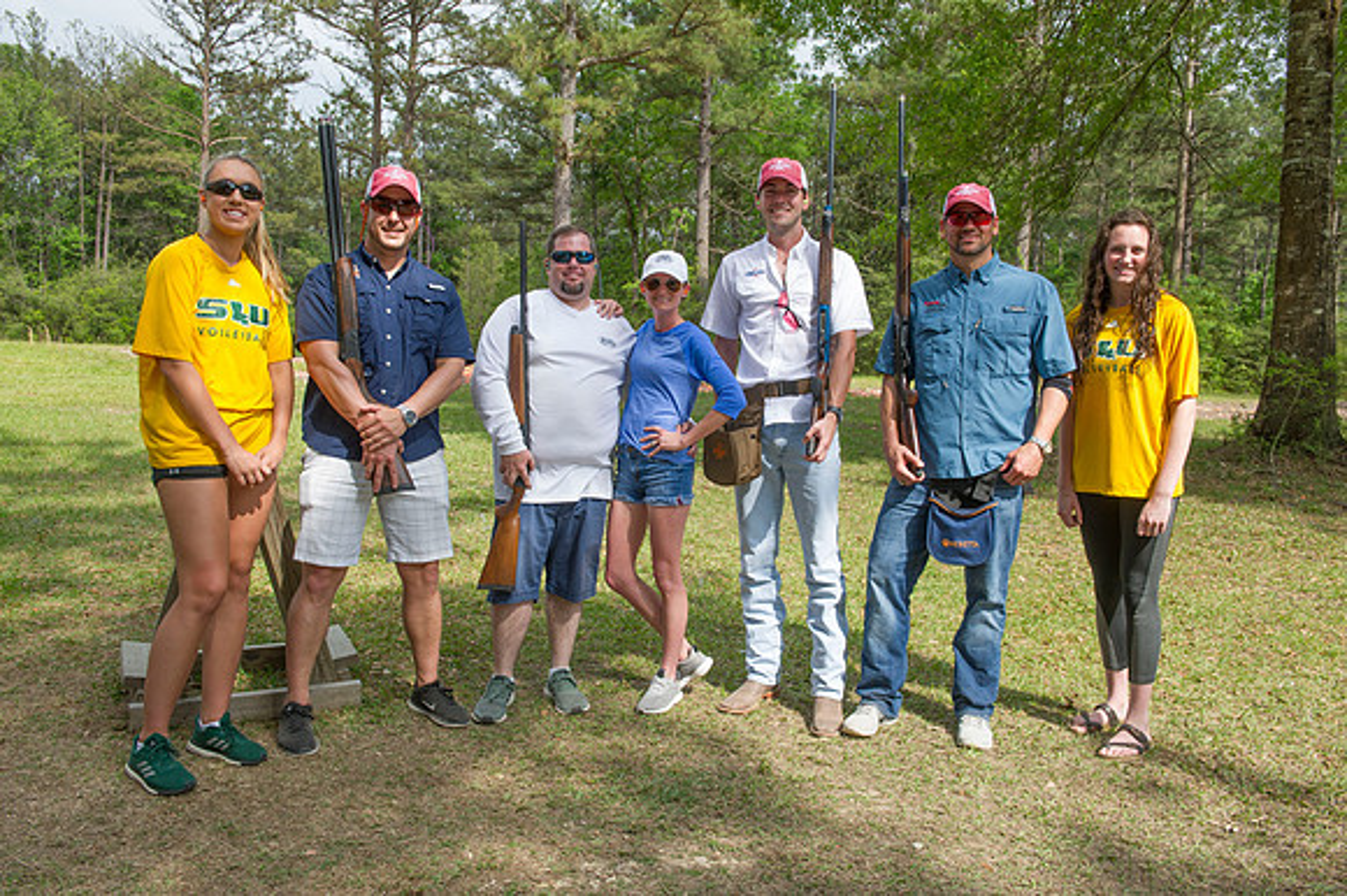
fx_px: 1159
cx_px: 674
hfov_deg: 60.3
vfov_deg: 42.3
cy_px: 448
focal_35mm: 31
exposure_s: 1/320
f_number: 7.1
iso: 200
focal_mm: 31
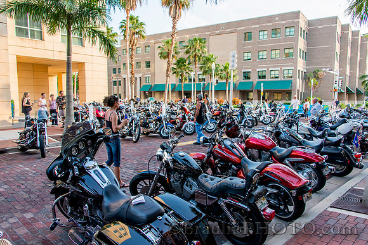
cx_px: 184
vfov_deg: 46.4
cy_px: 122
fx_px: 286
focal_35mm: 28
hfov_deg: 65.5
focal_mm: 28
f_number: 6.3
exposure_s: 1/160
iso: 800
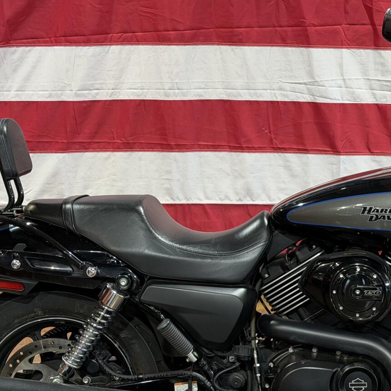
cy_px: 272
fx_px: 1265
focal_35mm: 99
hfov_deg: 17.3
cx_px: 342
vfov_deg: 17.5
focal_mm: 6.76
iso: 80
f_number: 1.78
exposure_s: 1/60
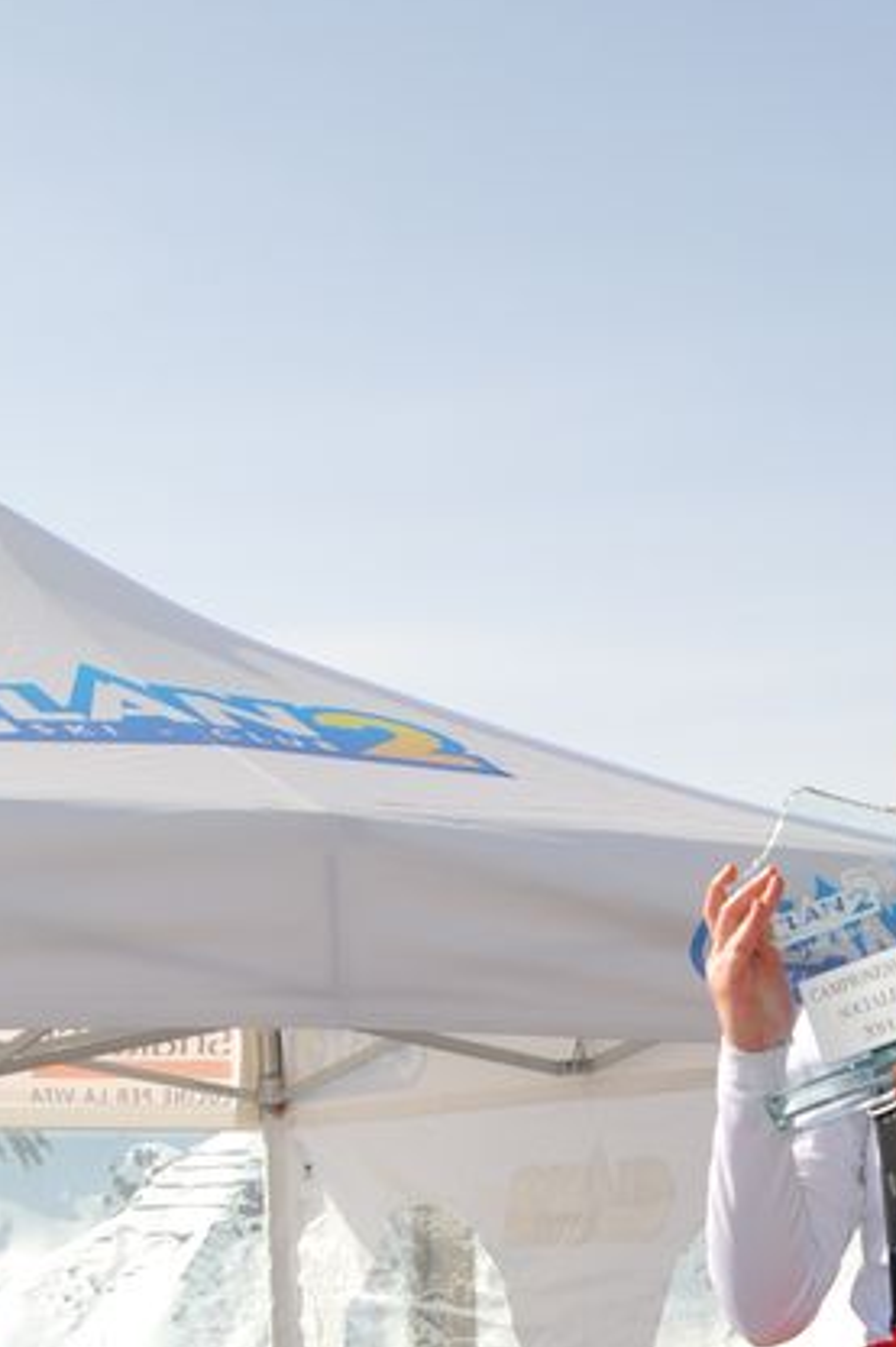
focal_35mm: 78
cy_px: 1243
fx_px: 2914
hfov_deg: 17.4
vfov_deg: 25.1
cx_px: 639
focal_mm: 18
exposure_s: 1/200
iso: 100
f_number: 8
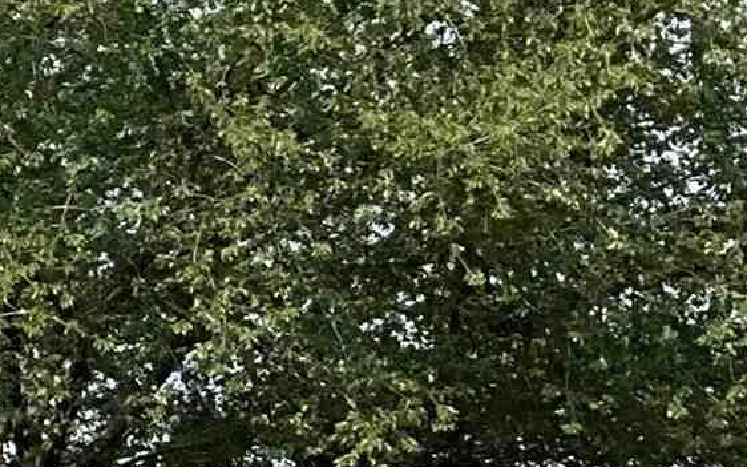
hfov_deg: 10.4
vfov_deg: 7.5
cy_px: 954
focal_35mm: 168
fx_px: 3419
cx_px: -1179
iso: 25
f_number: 1.8
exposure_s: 1/1279
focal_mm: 3
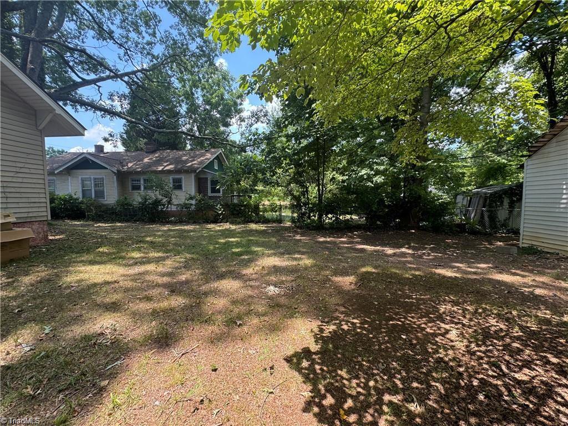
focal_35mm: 14
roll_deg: -0.4
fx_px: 230
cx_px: 284
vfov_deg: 85.7
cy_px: 213
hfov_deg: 102.1
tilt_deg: -4.0
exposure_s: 1/172
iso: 40
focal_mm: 2.22
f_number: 2.2
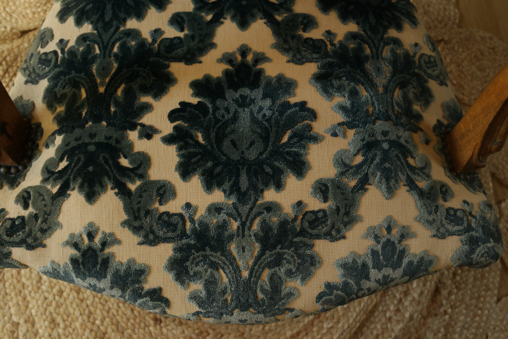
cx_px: 254
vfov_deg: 43.6
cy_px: 170
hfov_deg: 61.9
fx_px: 423
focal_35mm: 30
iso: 800
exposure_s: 1/30
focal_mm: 20
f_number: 5.6
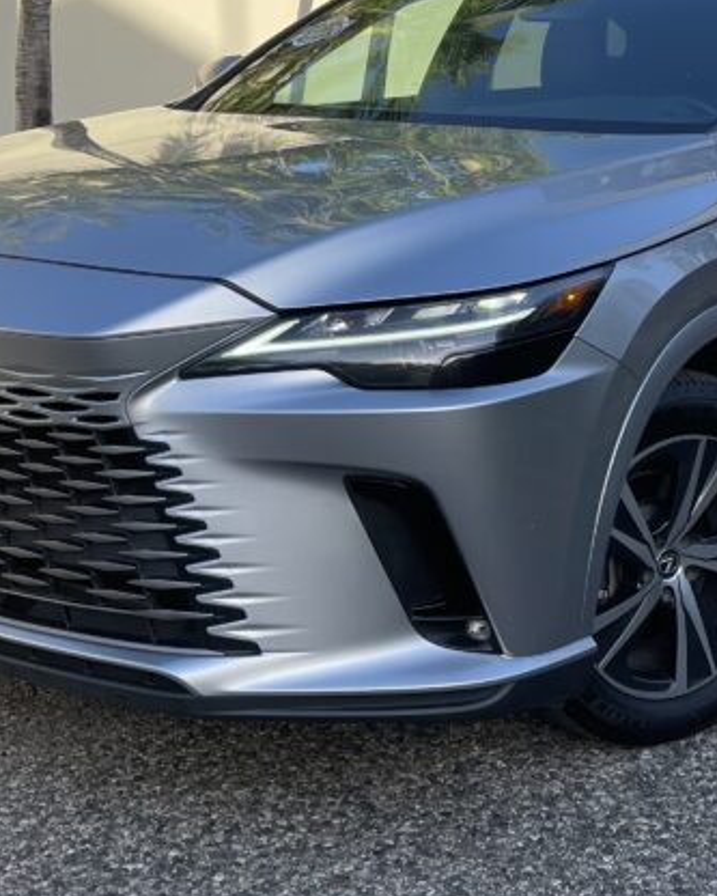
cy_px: 409
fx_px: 1591
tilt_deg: -12.7
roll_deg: -0.6
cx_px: 446
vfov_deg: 31.4
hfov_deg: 25.3
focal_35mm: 60
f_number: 1.6
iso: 32
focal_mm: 5.1
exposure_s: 1/894
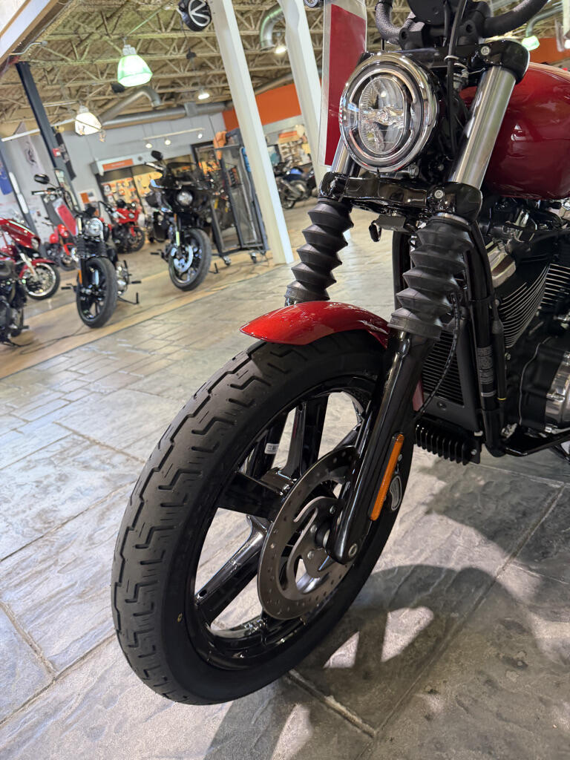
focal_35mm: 24
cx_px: 285
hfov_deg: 56.8
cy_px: 380
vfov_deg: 71.6
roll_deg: +11.6
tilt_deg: -19.2
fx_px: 527
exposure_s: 1/60
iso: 160
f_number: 1.78
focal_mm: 6.76
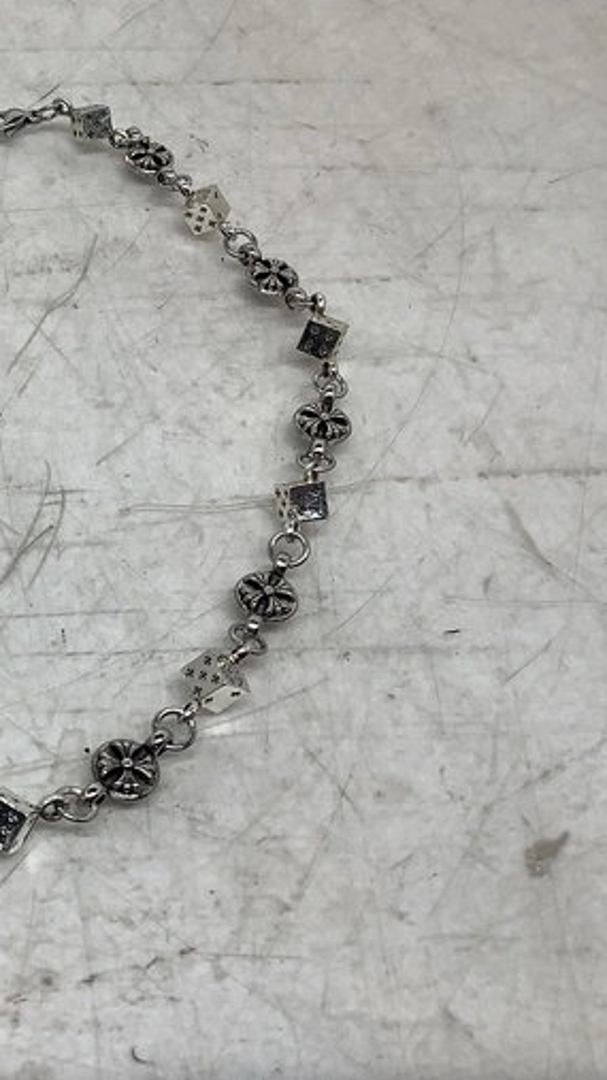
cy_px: 482
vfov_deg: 41.3
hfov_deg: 22.1
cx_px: -126
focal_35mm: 50
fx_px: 1431
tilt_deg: -51.6
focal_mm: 3.3
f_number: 2.4
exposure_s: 1/120
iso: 50
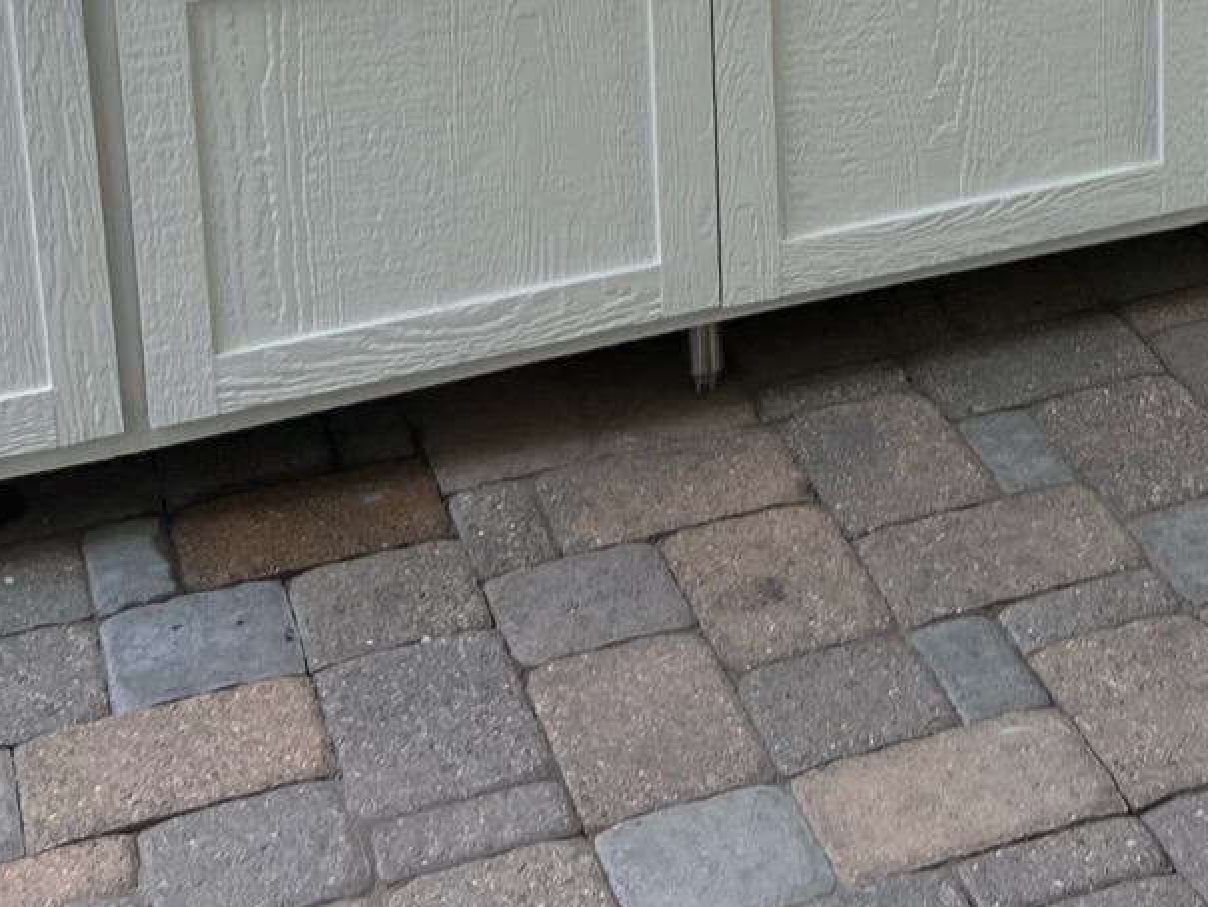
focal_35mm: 88
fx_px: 3072
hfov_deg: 21.5
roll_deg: +0.4
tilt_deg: -13.1
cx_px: 1207
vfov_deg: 15.4
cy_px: -495
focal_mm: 5.7
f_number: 1.5
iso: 40
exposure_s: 1/188
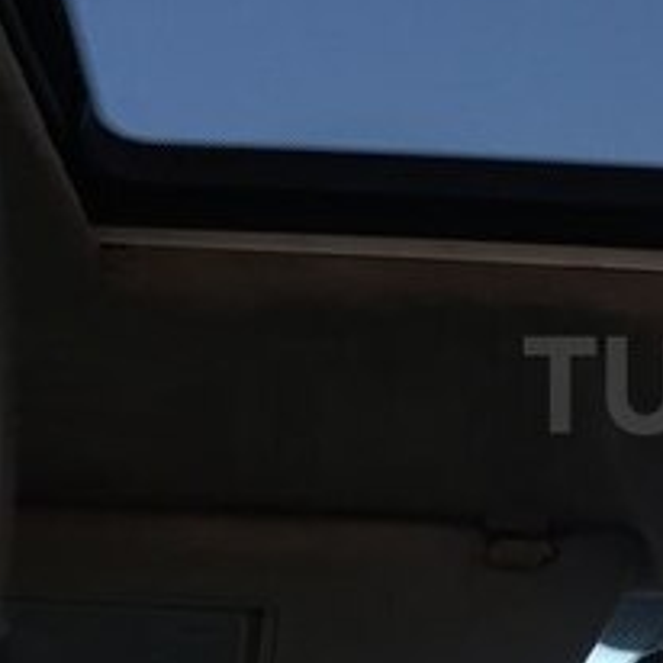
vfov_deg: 21.1
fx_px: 1777
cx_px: 853
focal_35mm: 82
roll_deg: +2.2
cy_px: 385
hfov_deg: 19.5
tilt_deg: +23.9
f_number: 2.2
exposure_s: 1/50
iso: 40
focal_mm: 4.15
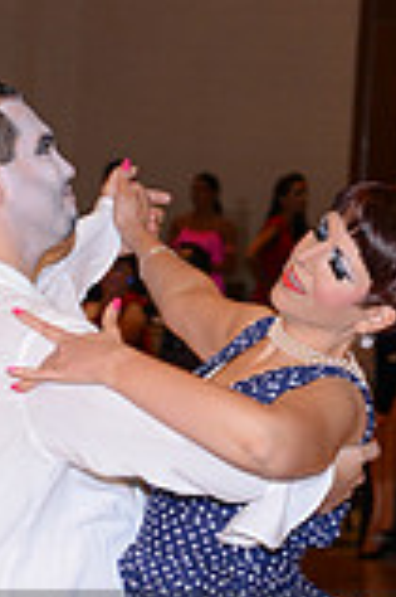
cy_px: 718
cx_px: 202
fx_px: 4249
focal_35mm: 257
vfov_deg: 7.9
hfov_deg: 5.3
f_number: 4.5
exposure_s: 1/250
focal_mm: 70
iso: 1000
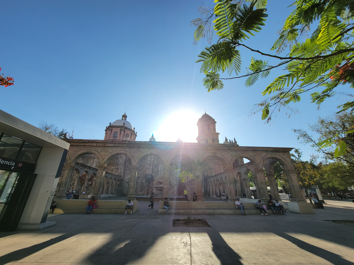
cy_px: 132
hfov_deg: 106.2
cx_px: 177
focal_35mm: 13
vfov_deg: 89.9
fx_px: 133
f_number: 2.2
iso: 50
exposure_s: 1/1844
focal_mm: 2.2
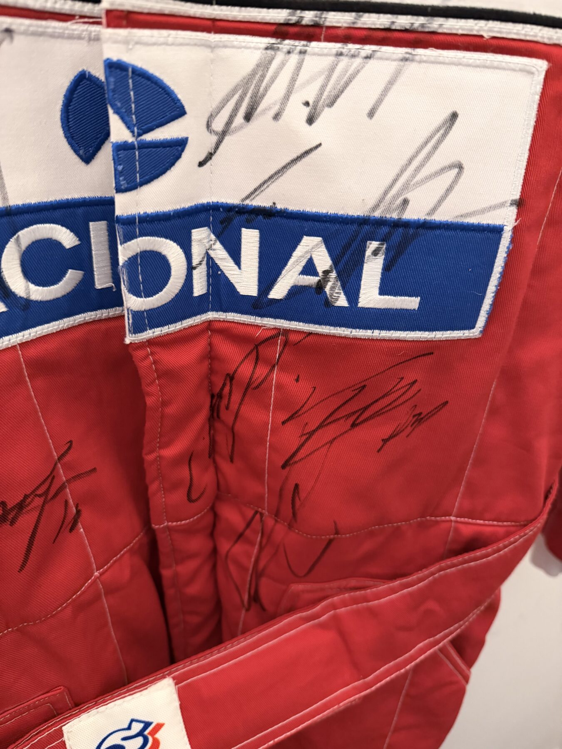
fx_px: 520
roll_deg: -4.1
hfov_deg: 56.8
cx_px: 281
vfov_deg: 71.6
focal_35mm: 24
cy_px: 374
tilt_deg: -30.8
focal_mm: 6.76
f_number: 1.78
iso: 800
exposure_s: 1/50
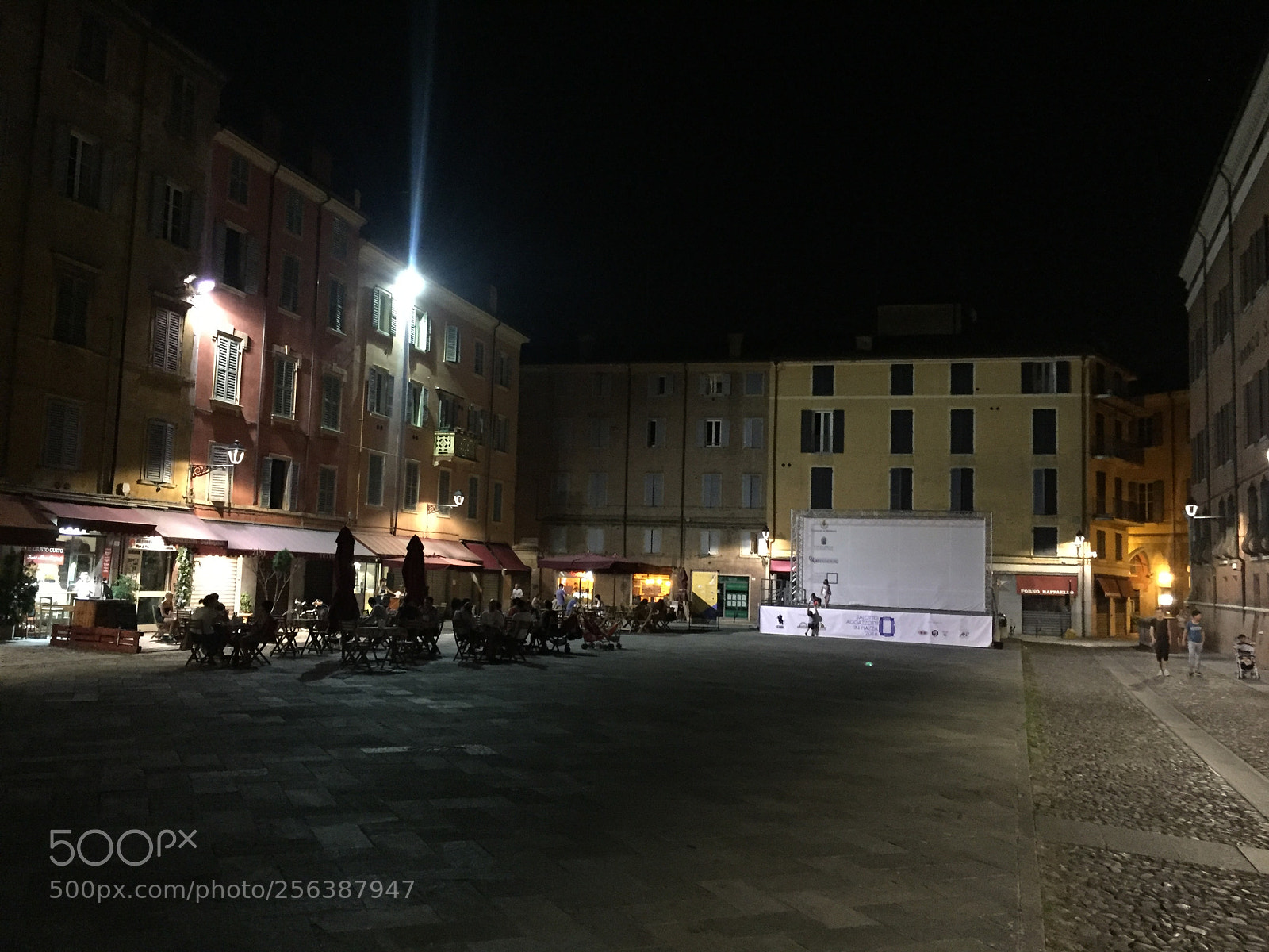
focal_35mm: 29
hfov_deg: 61.7
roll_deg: -3.5
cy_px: 476
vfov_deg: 48.2
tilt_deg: +5.9
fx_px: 1063
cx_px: 634
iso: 500
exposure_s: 1/17
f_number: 2.2
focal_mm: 4.15
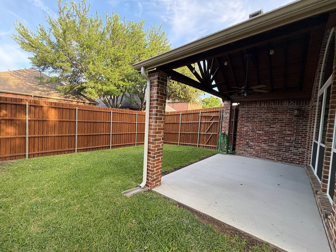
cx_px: 161
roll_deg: -3.4
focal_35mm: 15
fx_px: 146
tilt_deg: -1.7
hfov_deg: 98.1
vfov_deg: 81.8
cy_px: 128
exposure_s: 1/135
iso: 80
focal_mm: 2.22
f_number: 2.2
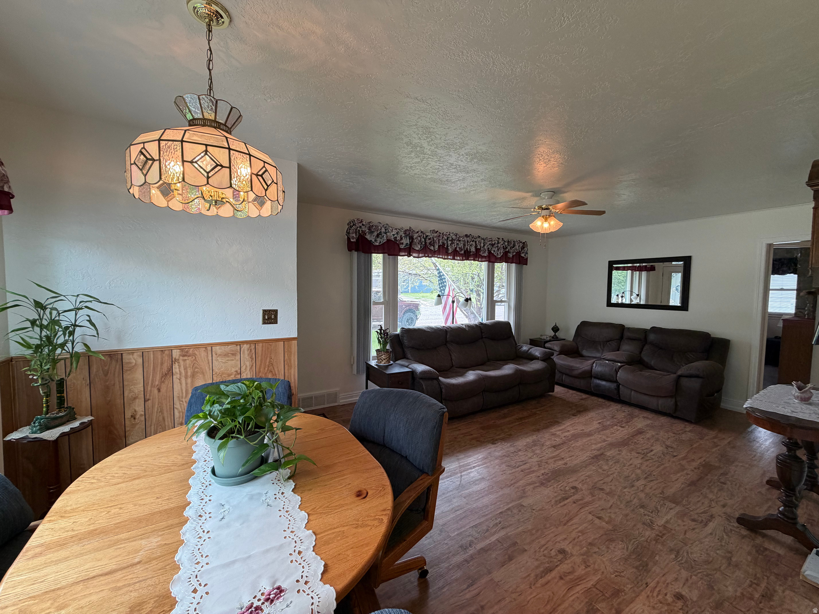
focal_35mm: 14
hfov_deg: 102.1
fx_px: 331
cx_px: 410
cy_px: 307
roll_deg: +0.1
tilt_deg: -3.4
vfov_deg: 85.7
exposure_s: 1/120
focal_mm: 2.22
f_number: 2.2
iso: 160
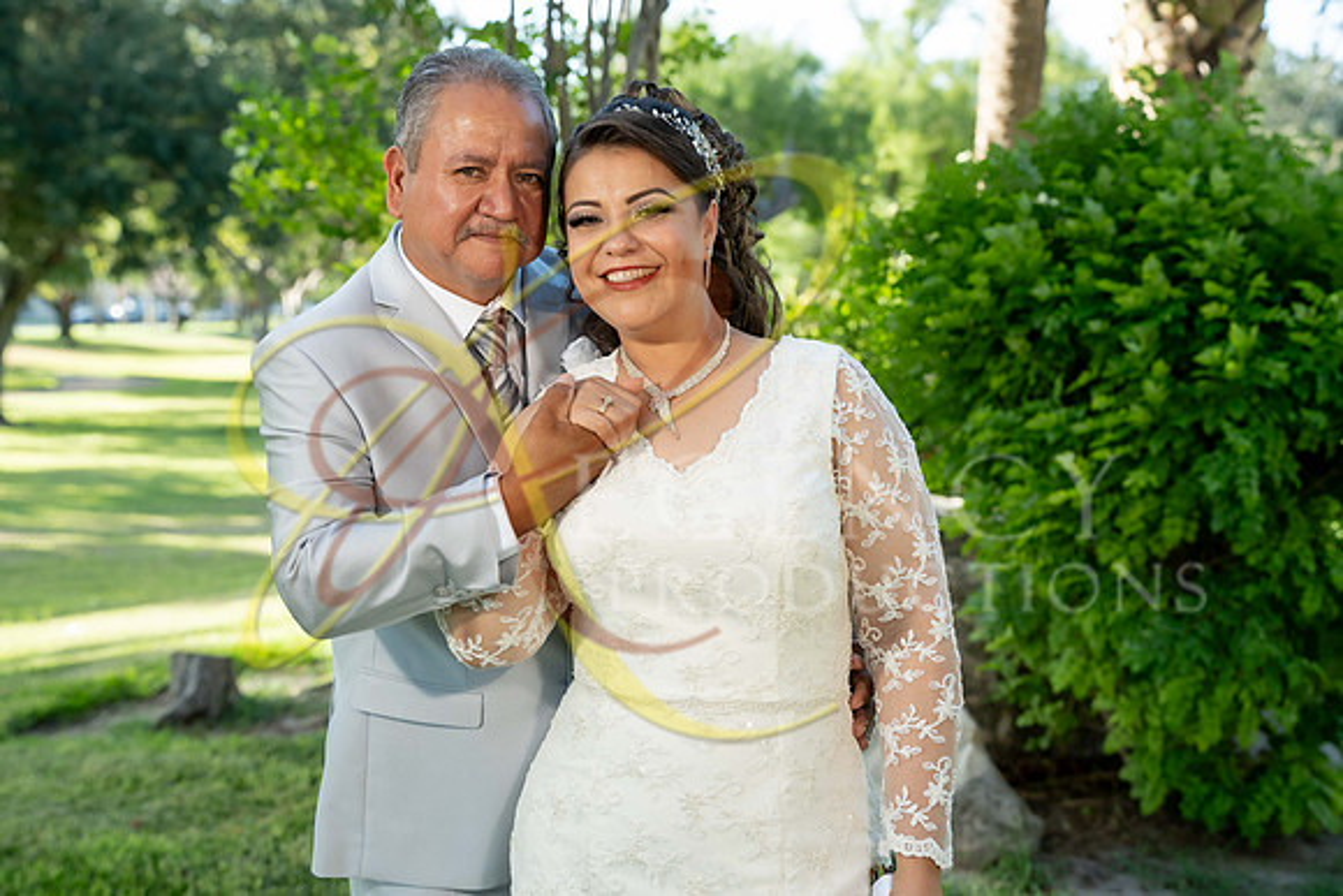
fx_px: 1940
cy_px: 448
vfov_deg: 26.0
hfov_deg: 38.2
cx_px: 672
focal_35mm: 52
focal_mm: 52
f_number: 4
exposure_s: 1/500
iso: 500
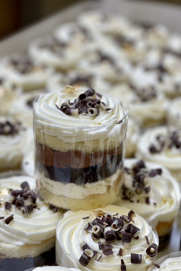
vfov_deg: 30.1
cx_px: 86
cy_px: 135
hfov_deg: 20.3
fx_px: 505
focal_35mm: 67
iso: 80
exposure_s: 1/75
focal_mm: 7.5
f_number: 2.2
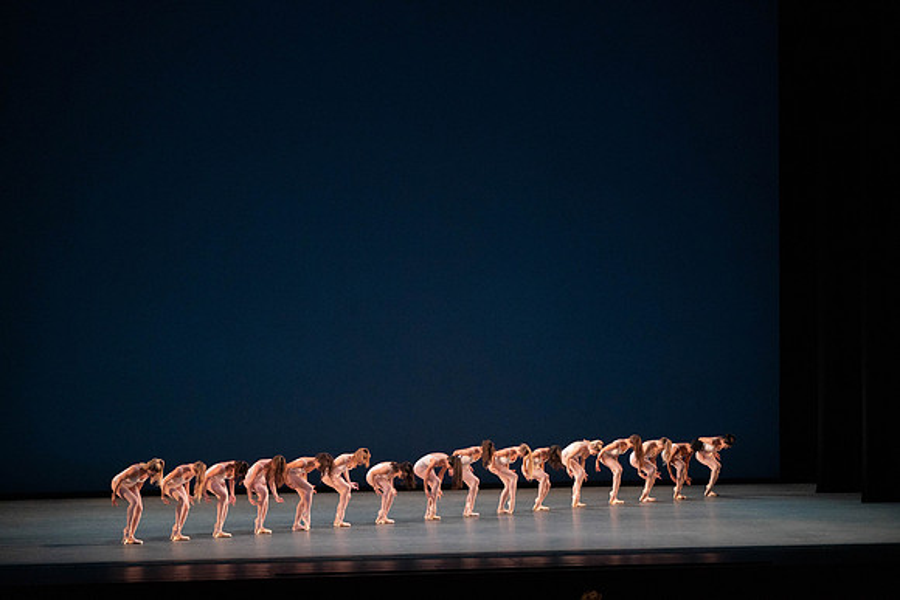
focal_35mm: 100
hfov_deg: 20.4
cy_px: 300
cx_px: 450
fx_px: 2500
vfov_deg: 13.7
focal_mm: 100
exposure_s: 1/400
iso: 5000
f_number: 6.3
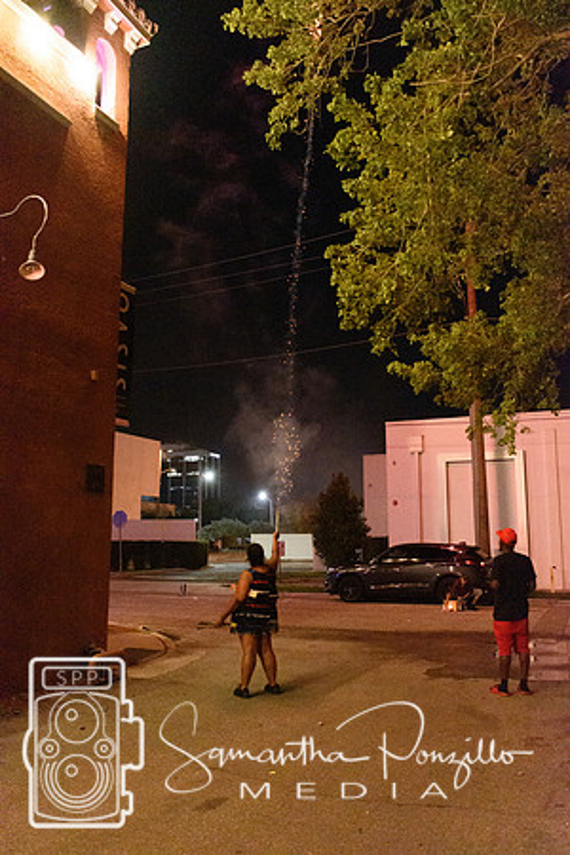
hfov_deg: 43.6
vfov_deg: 61.9
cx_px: 285
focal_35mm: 30
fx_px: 712
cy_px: 428
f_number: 3.8
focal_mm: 20
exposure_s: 1/60
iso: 12800
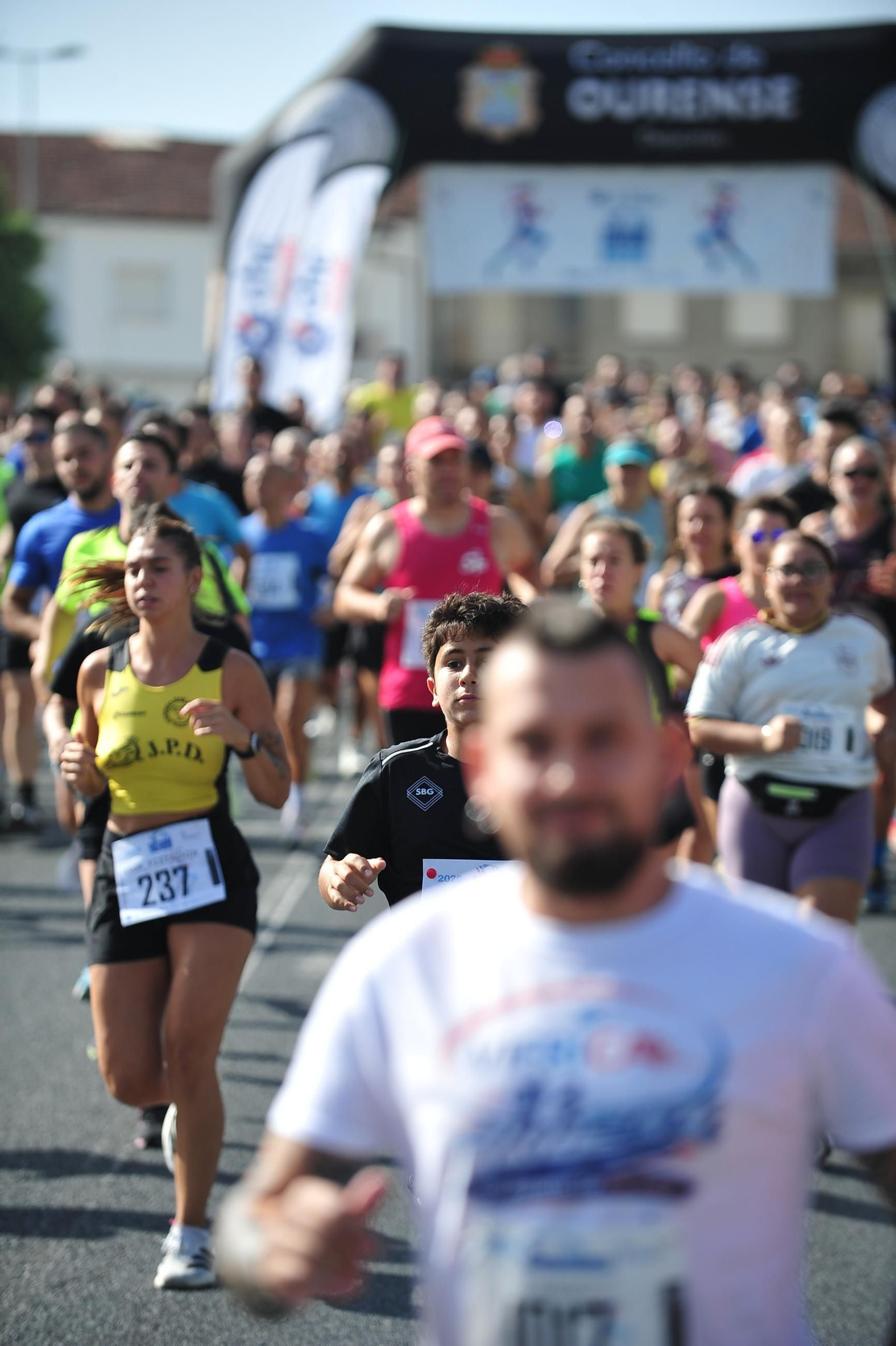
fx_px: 6352
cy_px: 673
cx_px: 448
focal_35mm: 170
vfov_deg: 12.1
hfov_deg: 8.1
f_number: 3.5
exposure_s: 1/1000
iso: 160
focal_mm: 170
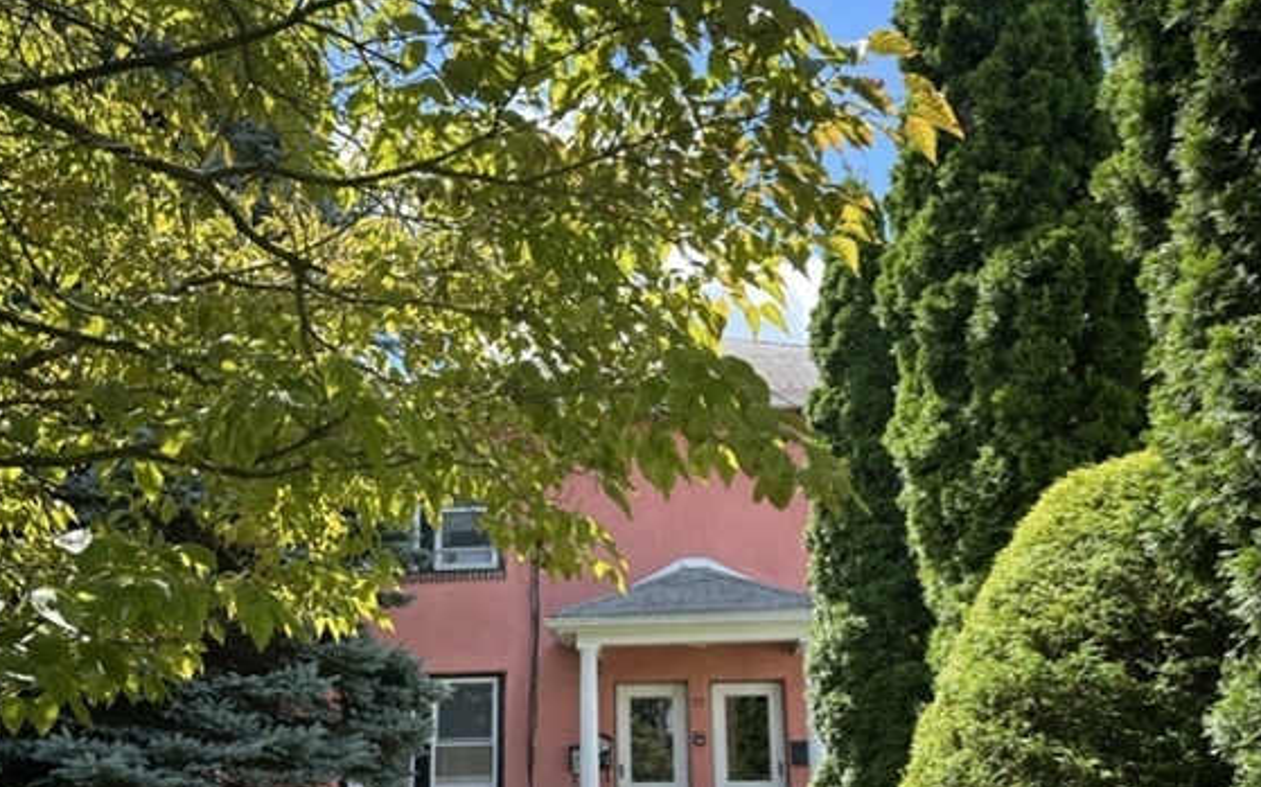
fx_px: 1202
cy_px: 566
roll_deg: -1.3
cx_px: 617
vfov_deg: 35.6
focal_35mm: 35
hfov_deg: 55.3
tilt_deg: +14.7
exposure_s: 1/1289
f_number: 1.78
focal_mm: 6.86
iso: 80
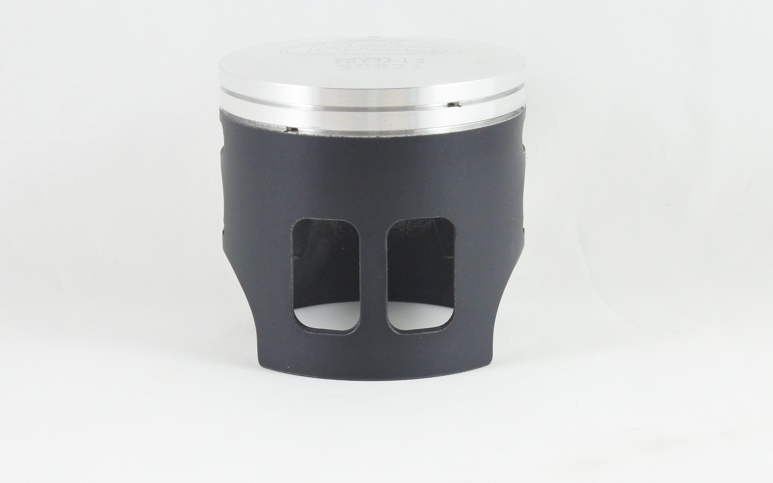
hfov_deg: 26.8
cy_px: 208
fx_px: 1622
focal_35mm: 77
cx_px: 374
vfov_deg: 16.9
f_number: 5
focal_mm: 24
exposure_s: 1/100
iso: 800
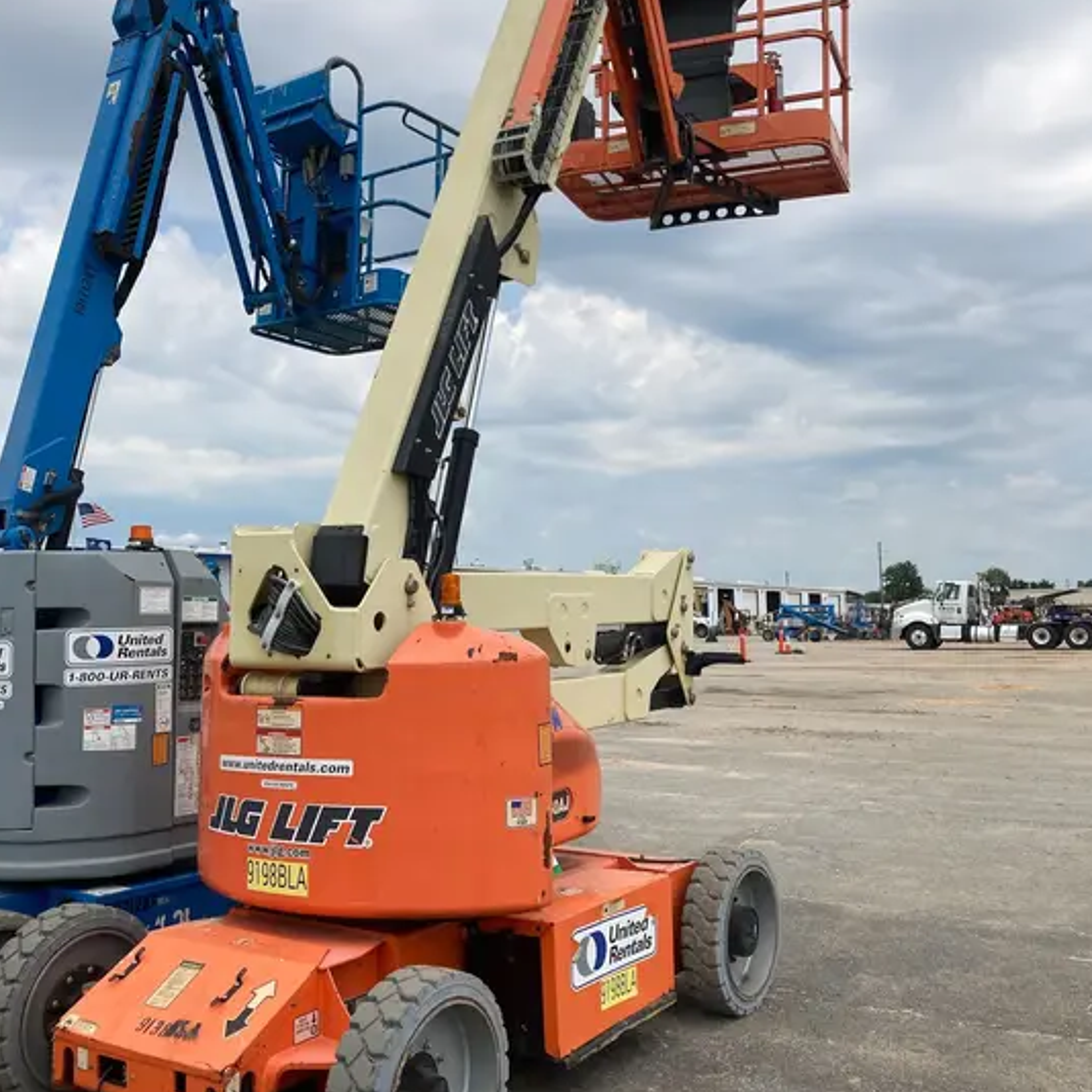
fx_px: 1213
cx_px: 536
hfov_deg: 48.4
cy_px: 527
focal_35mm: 34
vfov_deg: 48.4
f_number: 1.8
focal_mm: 3.99
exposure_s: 1/2825
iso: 20
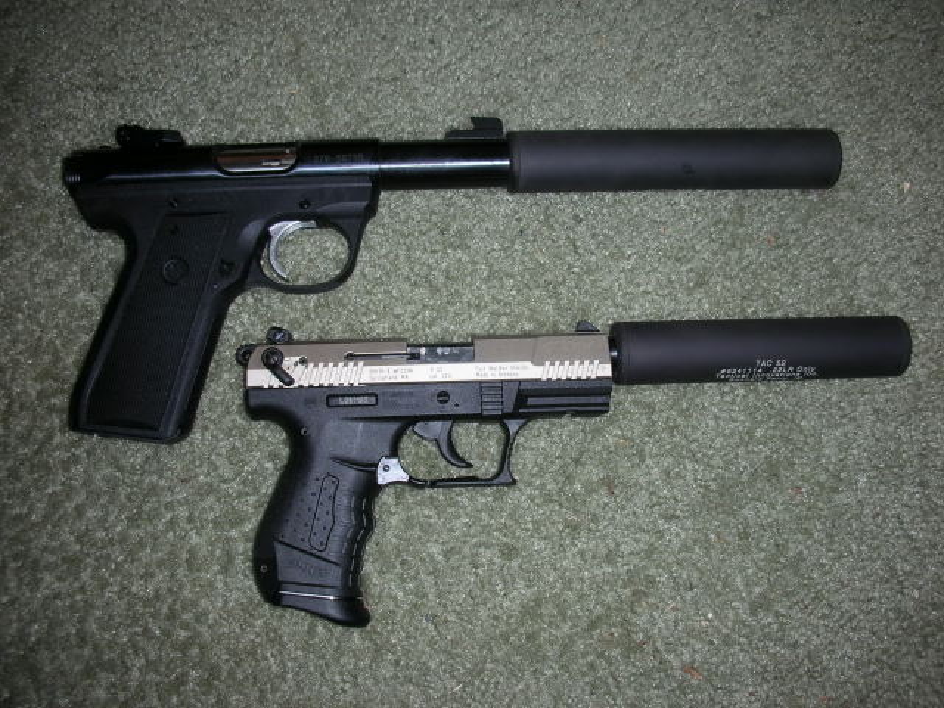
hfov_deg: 52.6
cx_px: 472
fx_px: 954
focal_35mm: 35
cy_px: 354
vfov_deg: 40.7
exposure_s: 1/60.1
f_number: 3
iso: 50
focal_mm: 5.8
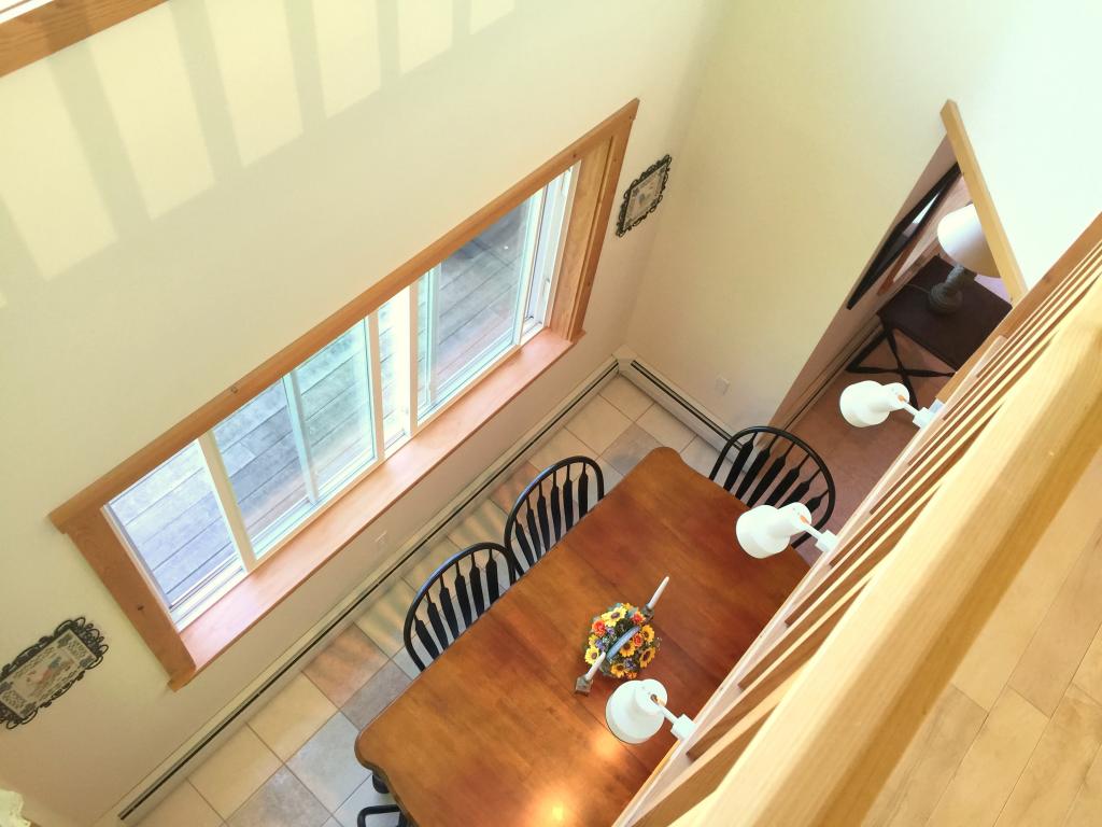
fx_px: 923
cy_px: 414
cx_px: 551
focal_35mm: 29
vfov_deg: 48.2
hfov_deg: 61.7
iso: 32
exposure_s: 1/30
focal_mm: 4.15
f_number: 2.2
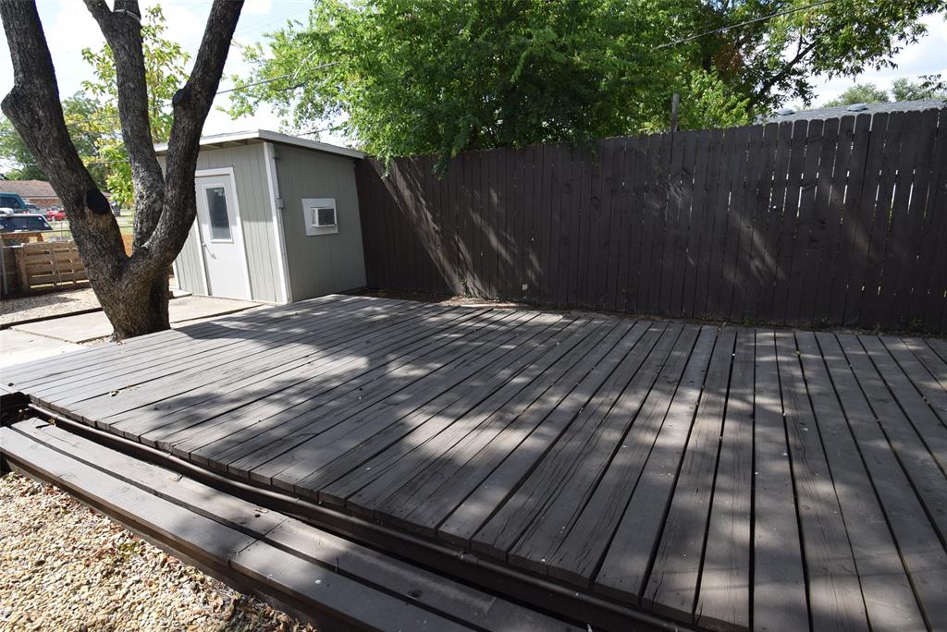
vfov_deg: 63.3
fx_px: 513
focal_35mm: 20
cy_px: 316
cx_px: 474
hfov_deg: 85.4
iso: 100
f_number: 9
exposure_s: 1/80
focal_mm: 13
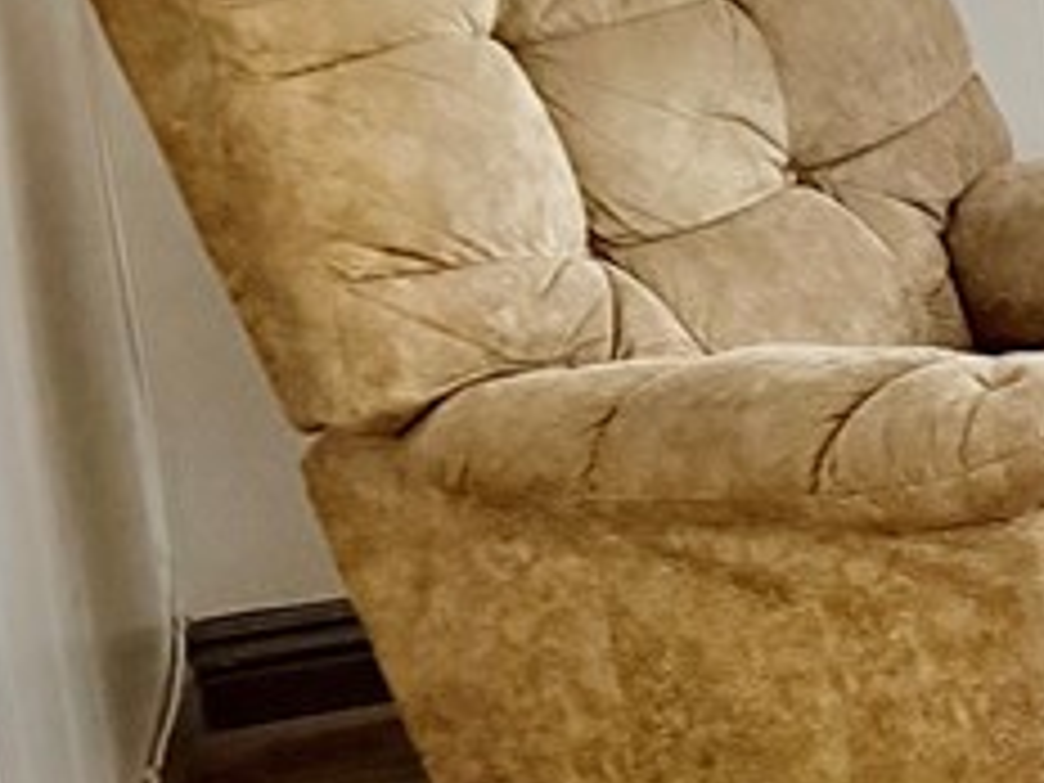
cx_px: 2102
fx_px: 3197
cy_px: 40
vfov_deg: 13.8
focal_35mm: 106
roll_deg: +0.7
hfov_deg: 15.0
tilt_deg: -11.1
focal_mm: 6.76
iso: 640
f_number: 1.78
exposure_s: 1/60
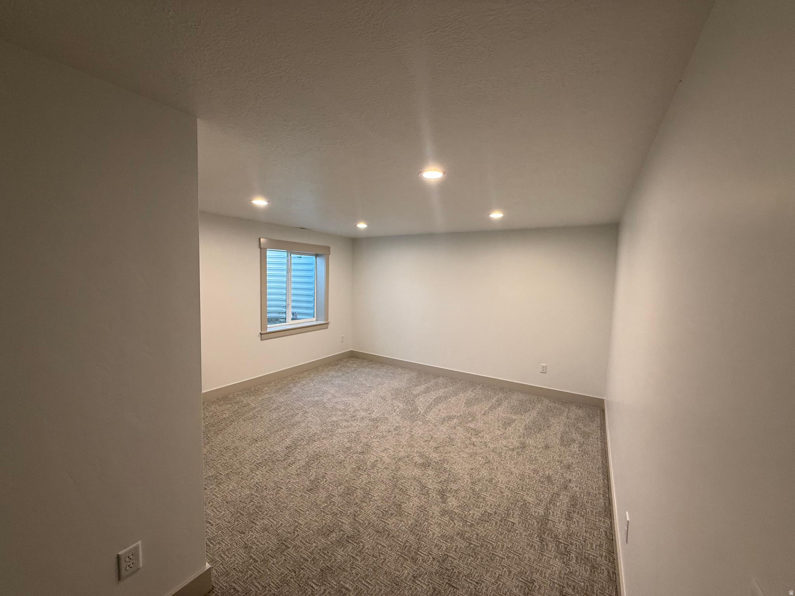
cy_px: 298
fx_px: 322
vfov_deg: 85.7
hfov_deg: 102.1
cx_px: 398
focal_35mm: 14
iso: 200
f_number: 2.2
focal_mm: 2.22
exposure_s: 1/120
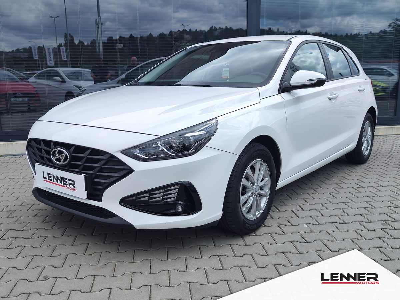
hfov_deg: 73.9
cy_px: 150
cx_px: 200
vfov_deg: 58.9
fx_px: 266
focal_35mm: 23
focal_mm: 7.01
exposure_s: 1/742
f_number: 1.69
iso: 50
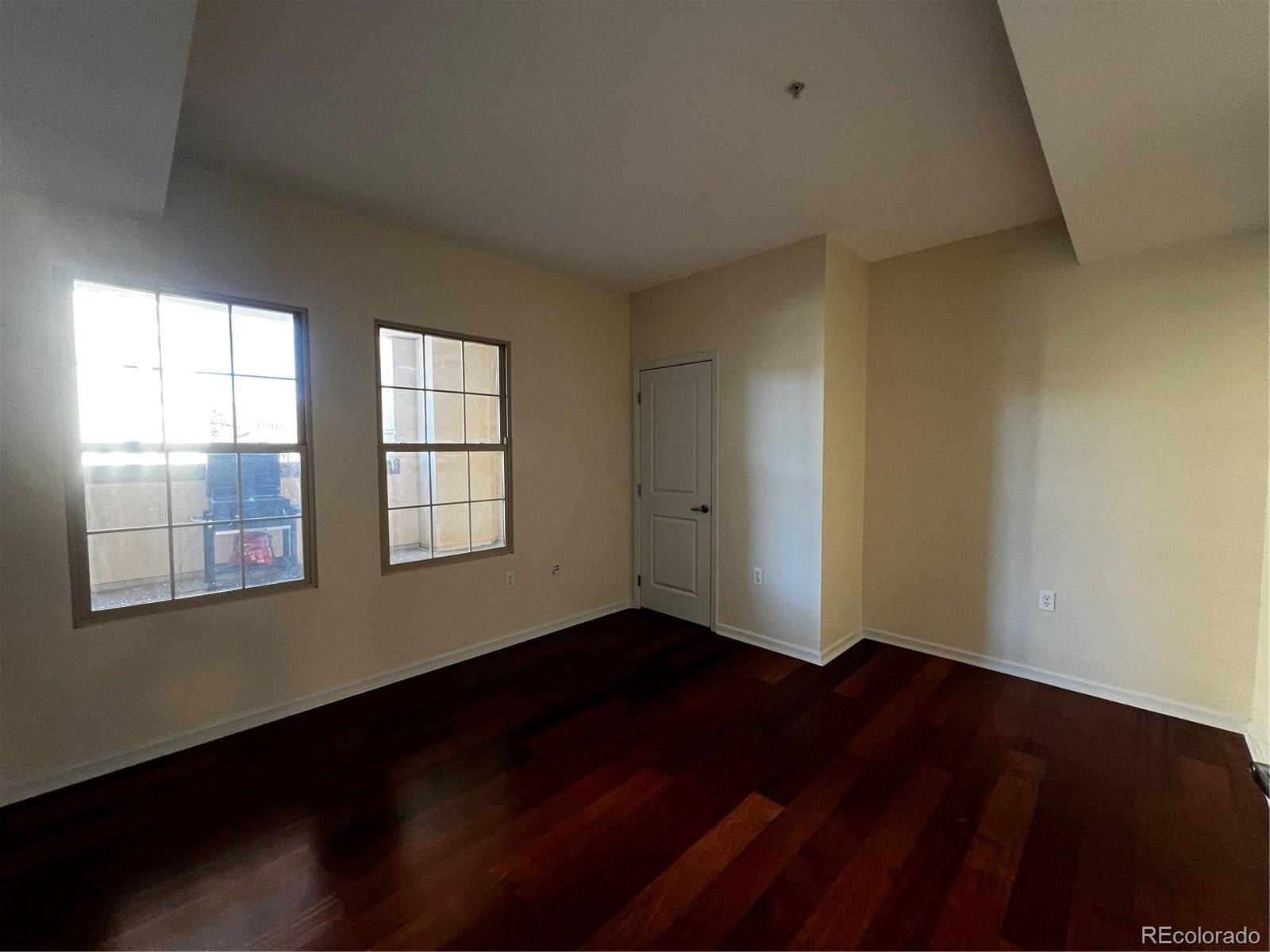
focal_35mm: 13
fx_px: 477
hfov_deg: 106.2
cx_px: 635
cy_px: 476
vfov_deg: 89.9
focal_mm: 1.57
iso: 320
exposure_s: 1/60
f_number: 1.8
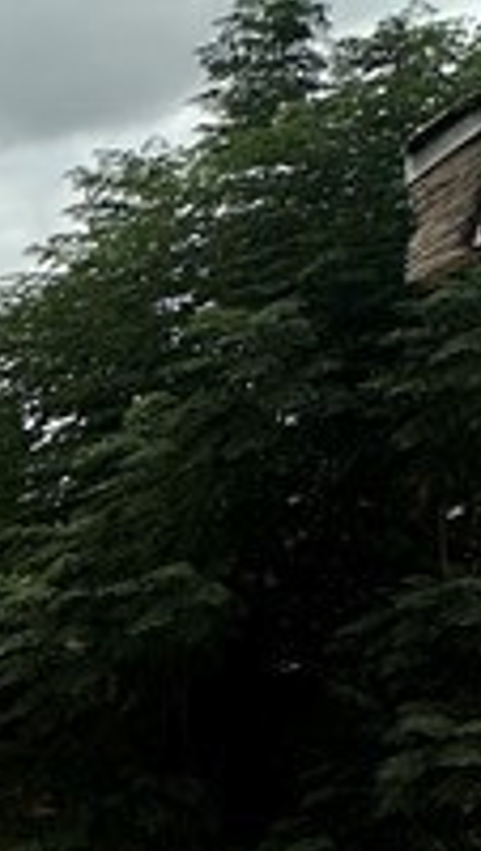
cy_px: 1153
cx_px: -592
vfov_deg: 23.5
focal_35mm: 78
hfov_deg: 12.8
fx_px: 1763
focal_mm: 2.22
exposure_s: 1/2304
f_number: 2.2
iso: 50
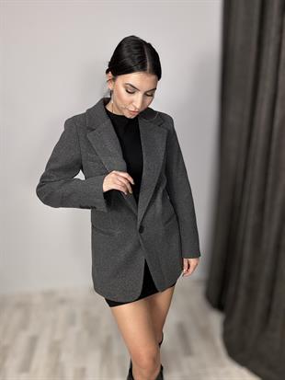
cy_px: 190
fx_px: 329
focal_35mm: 30
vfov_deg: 59.9
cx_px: 142
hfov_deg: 46.8
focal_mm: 2.69
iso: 50
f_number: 1.9
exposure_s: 1/50
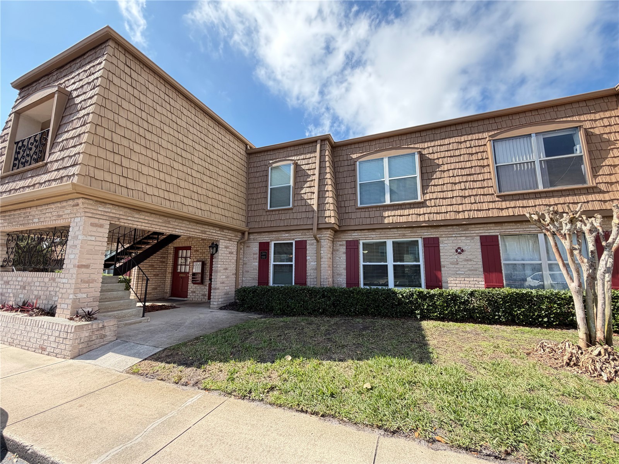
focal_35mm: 14
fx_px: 250
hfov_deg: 102.1
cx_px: 310
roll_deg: -1.5
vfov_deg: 85.7
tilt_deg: +8.0
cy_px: 232
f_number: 2.2
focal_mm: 2.22
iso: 64
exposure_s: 1/502
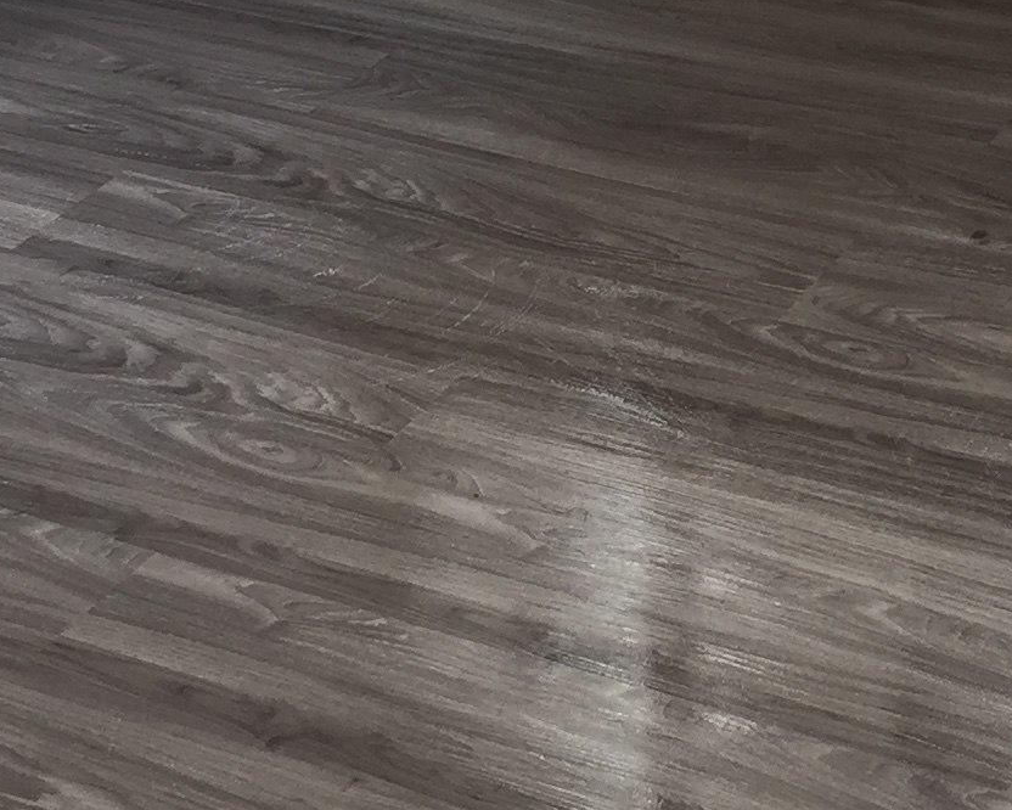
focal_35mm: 111
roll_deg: +1.1
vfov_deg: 13.7
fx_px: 3325
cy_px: 4
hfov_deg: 17.3
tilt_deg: -24.9
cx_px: 692
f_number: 2.2
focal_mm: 4.15
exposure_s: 1/60
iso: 32
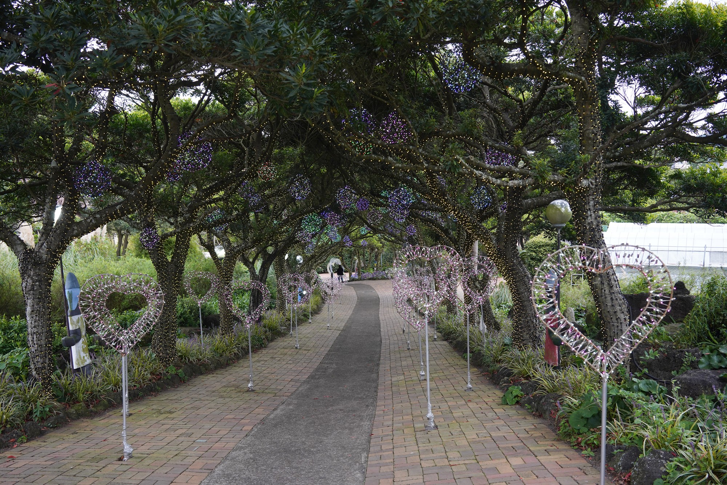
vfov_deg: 37.9
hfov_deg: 54.4
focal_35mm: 35
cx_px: 364
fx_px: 707
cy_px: 242
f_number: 6.3
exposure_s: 1/100
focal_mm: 35
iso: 400
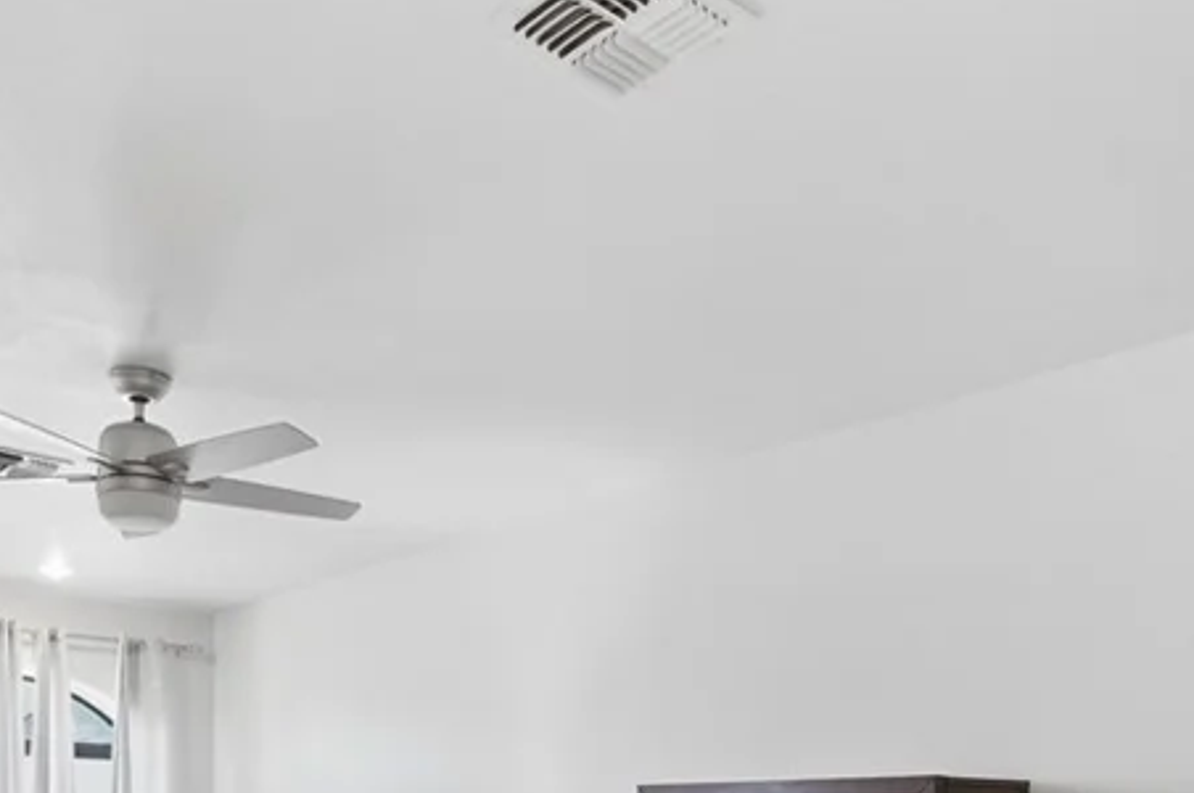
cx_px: 544
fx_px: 1126
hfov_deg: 55.8
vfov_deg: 34.5
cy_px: 827
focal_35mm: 34
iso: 250
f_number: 9
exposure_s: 1/20
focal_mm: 10
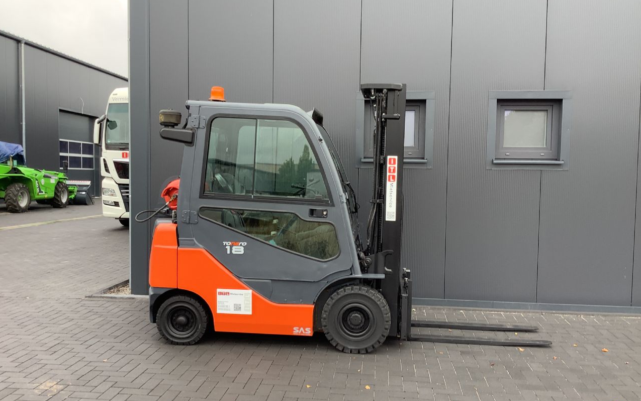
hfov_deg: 58.1
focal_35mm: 33
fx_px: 577
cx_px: 320
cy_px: 204
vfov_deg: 38.3
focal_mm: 3.3
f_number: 2.4
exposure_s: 1/120
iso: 40
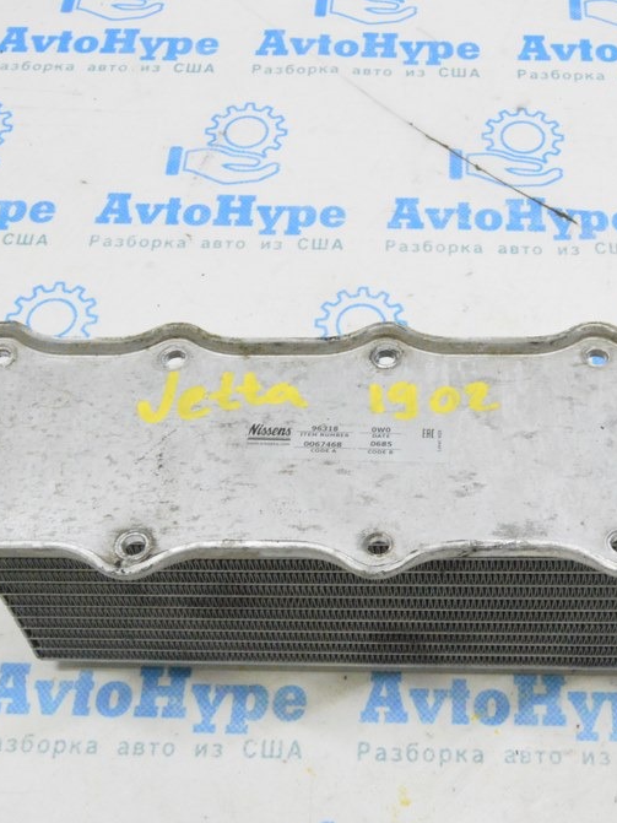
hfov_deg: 32.4
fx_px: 1046
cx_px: 435
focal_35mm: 44
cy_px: 416
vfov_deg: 43.0
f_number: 20
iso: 6400
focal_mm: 20
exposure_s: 1/20
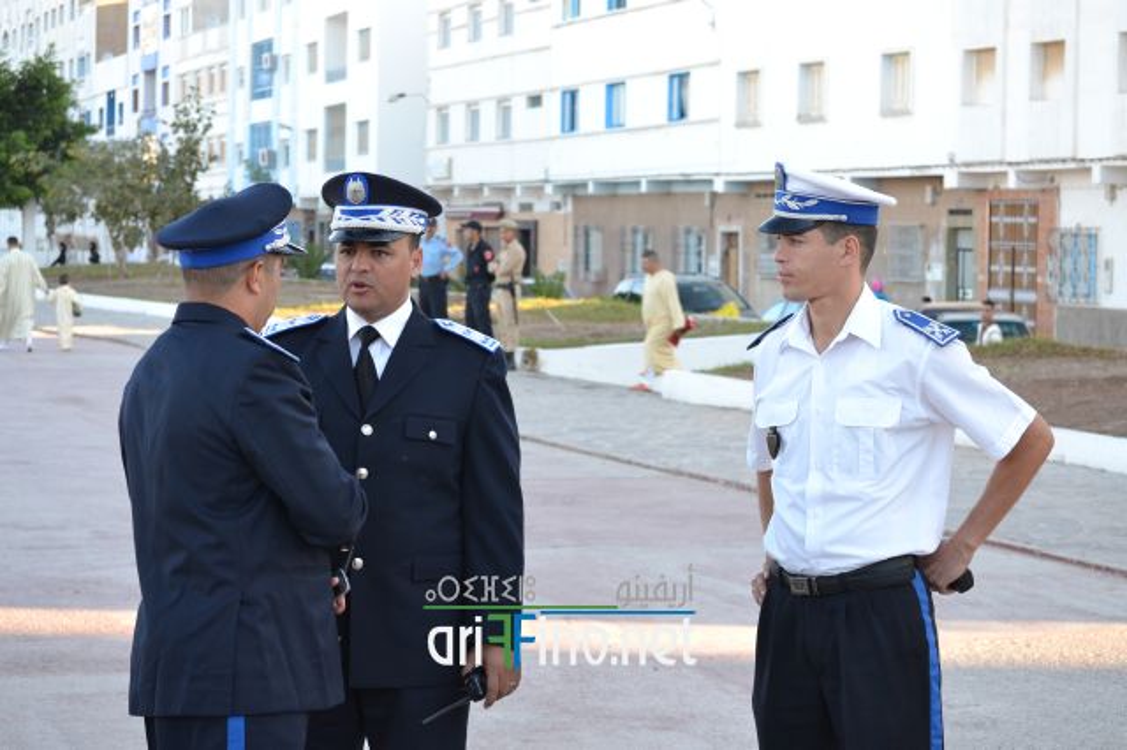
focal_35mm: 82
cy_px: 375
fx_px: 2581
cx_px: 564
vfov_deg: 16.5
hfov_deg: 24.6
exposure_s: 1/125
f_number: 5.6
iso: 280
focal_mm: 55
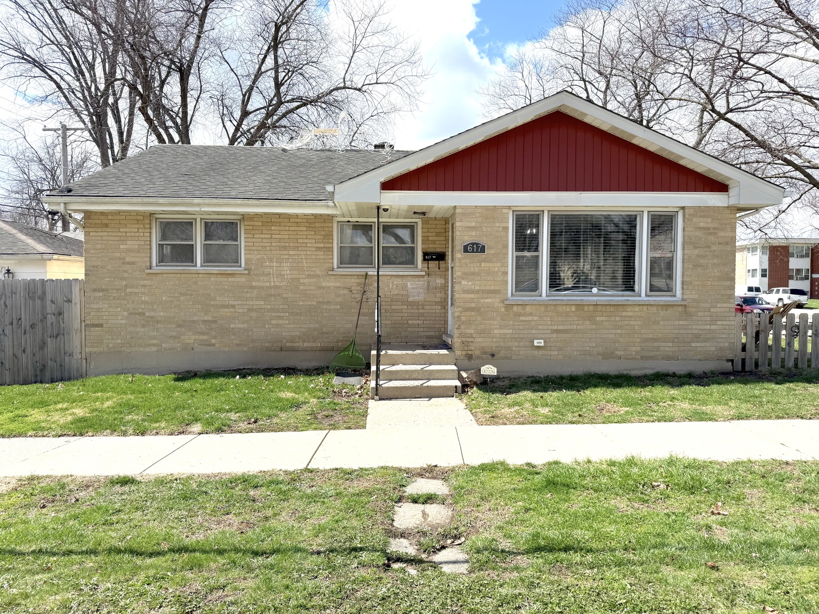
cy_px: 307
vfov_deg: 56.8
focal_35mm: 24
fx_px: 568
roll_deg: -0.3
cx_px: 410
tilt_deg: -1.6
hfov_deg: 71.6
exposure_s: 1/3759
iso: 80
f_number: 1.78
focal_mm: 6.76
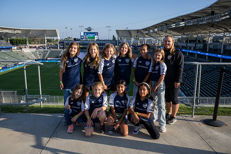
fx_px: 200
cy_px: 77
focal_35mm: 31
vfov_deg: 42.2
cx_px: 111
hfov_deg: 60.1
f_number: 8
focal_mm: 30
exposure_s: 1/400
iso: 360
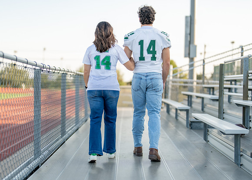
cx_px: 115
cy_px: 103
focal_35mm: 60
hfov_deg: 32.6
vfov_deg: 23.6
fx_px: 431
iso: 100
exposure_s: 1/1600
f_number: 1.2
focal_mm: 50
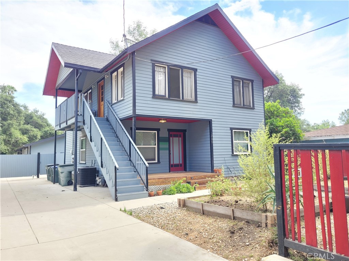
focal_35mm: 26
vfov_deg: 53.1
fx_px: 262
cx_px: 174
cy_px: 130
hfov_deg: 67.3
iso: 40
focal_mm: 5.4
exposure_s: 1/239
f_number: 1.8
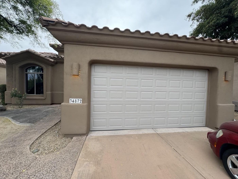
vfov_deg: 85.7
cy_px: 90
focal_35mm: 14
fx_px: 96
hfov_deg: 102.1
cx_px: 119
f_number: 2.2
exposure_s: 1/263
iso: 40
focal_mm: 2.22
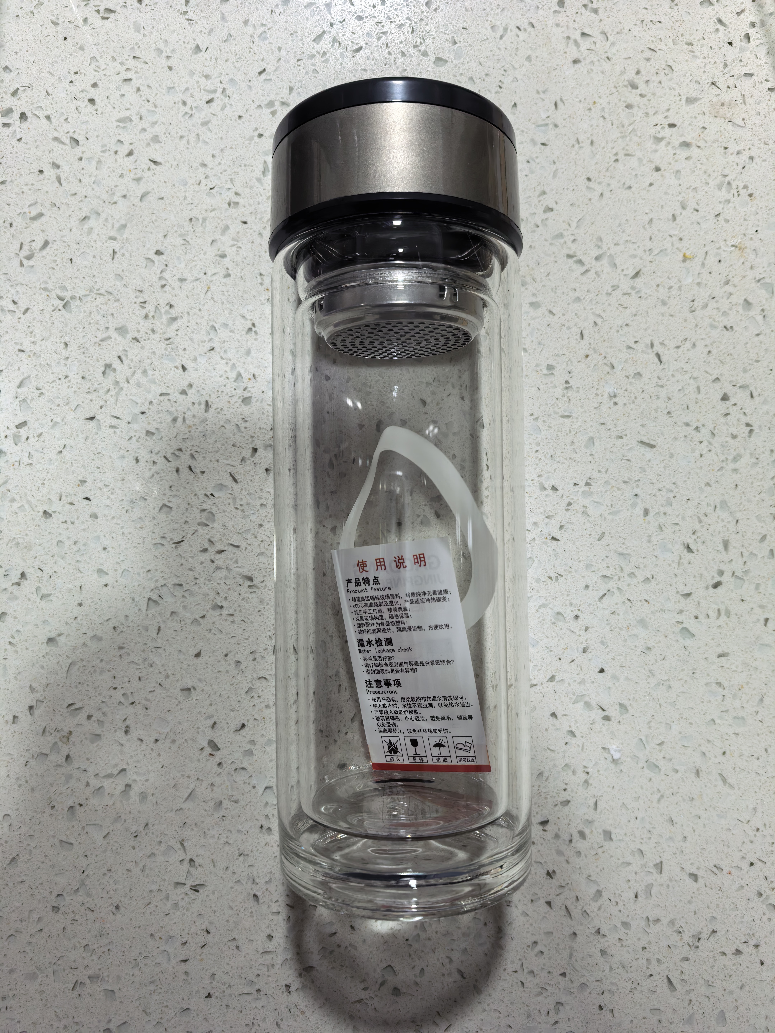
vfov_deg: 71.6
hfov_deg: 56.8
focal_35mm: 24
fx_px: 716
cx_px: 388
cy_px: 516
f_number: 2
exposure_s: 1/100
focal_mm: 5.75
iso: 125
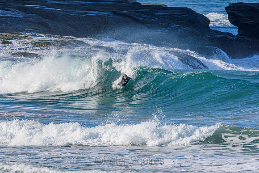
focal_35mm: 750
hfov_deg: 2.7
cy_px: 86
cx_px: 130
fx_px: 5397
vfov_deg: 1.8
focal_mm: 500
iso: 360
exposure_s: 1/2000
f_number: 5.6
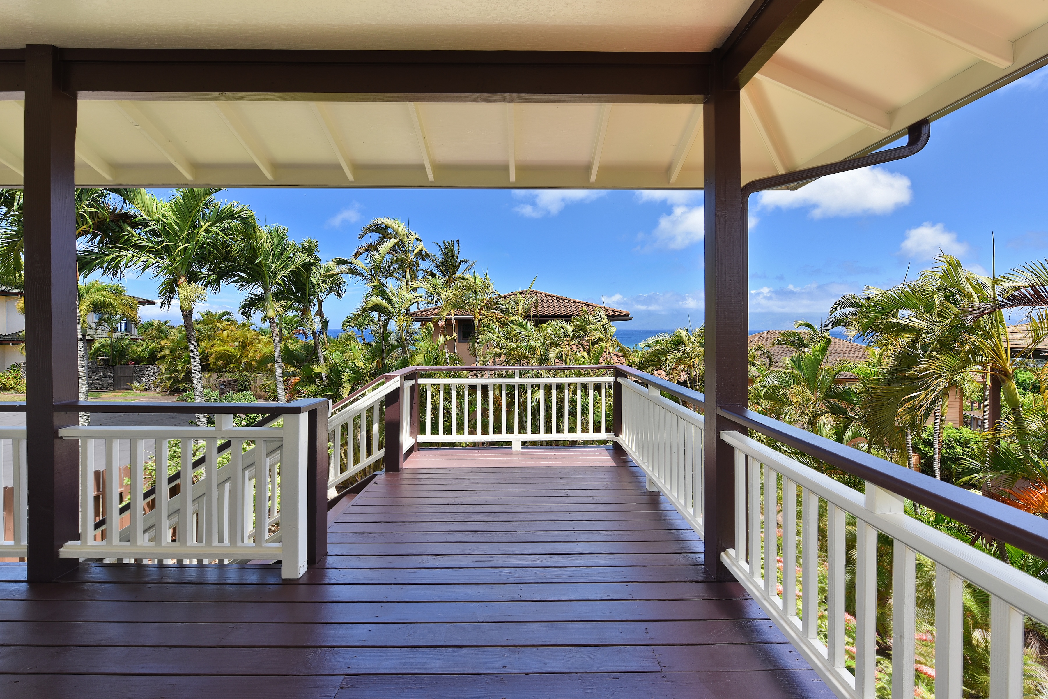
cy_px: 350
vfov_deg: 81.2
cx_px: 524
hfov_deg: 104.3
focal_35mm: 14
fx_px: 408
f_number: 11
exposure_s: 1/60
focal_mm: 14
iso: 400
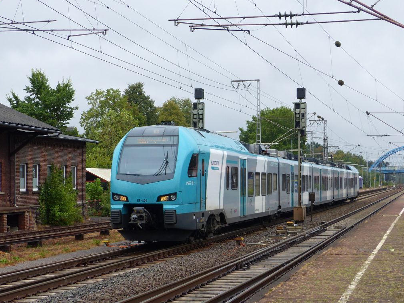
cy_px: 160
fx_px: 957
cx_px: 218
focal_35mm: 82
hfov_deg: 23.8
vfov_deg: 18.0
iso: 100
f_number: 2.8
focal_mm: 12.5
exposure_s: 1/500
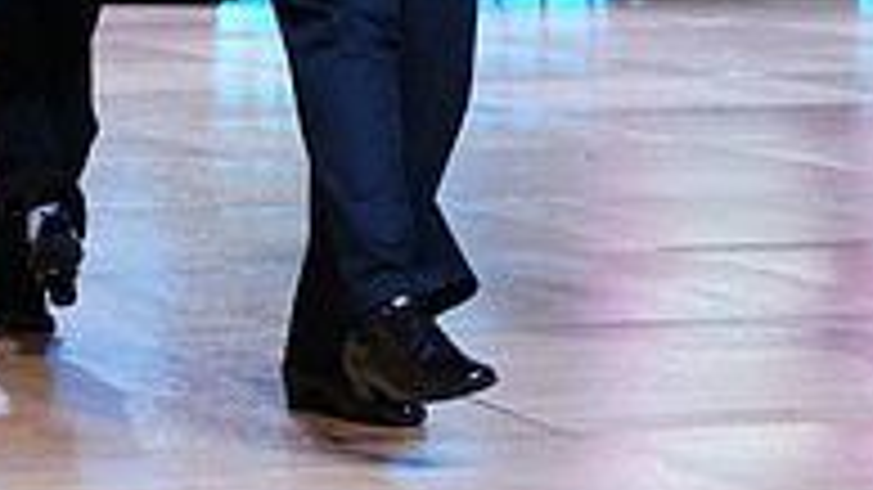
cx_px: -270
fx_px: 4652
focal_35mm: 201
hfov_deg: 10.5
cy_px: -223
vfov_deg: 6.0
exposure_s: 1/500
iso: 1600
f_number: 4
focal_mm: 64
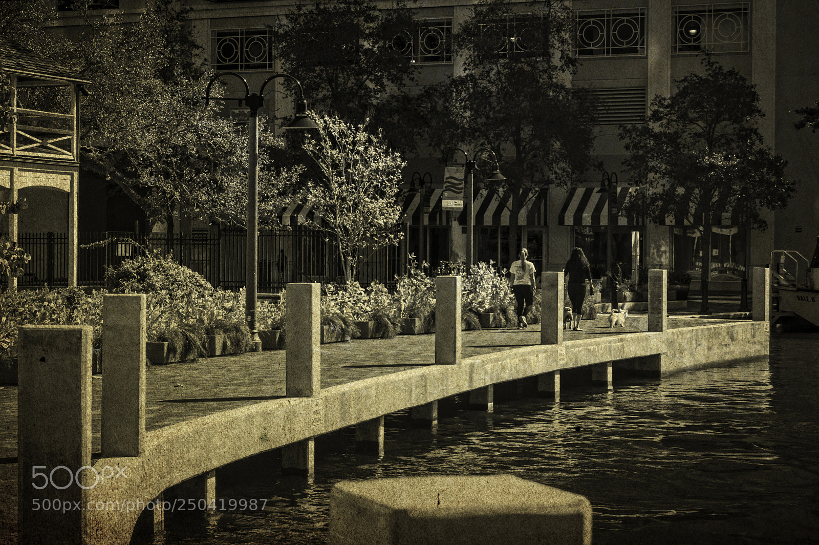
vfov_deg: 16.5
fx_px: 1875
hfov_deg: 24.6
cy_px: 272
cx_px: 410
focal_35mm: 82
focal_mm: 55
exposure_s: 1/500
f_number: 11
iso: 400
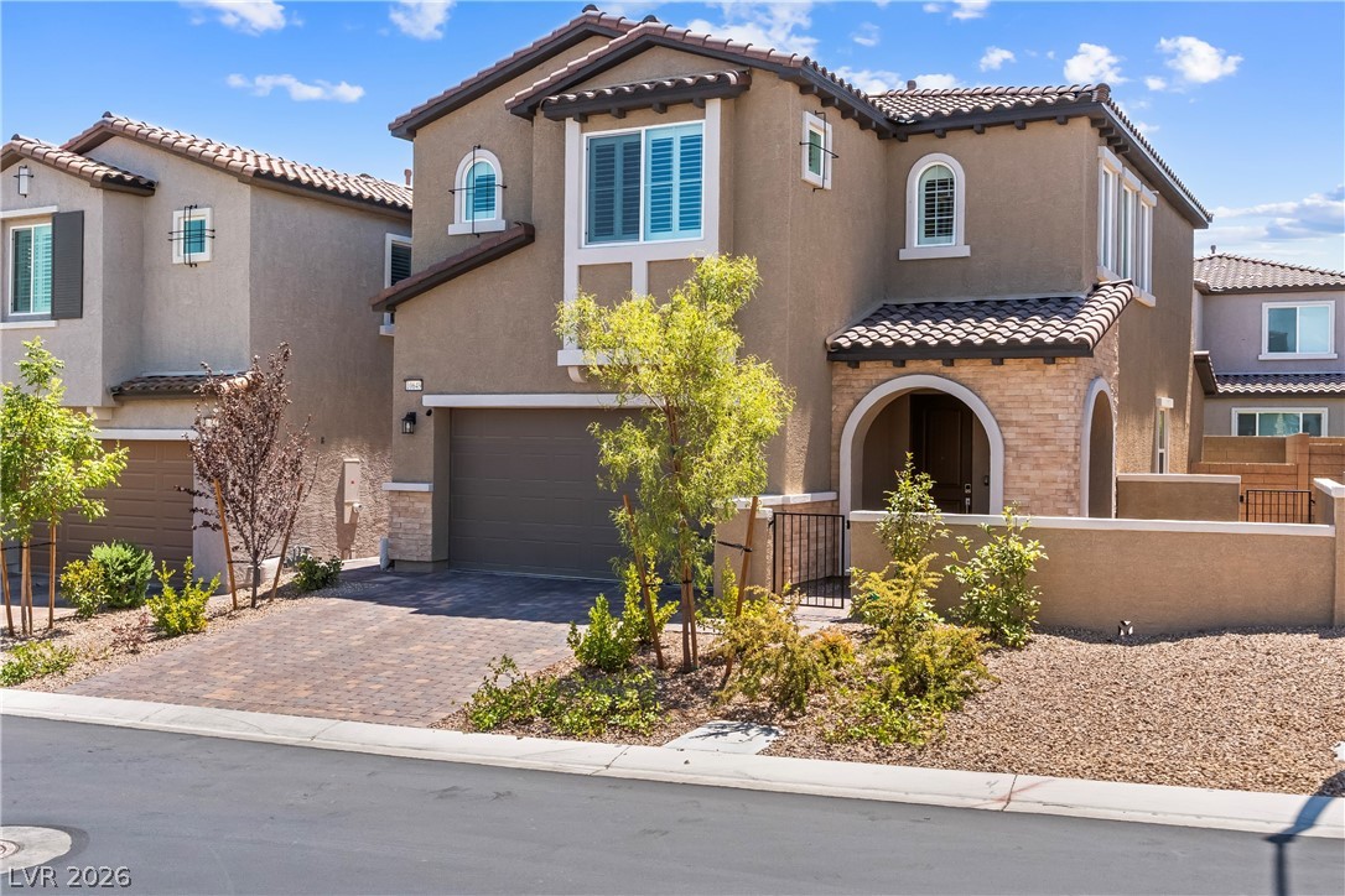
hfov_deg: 55.8
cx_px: 672
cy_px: 448
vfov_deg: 38.9
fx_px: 1270
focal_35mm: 34
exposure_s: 1/8000
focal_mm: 23
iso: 400
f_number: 8
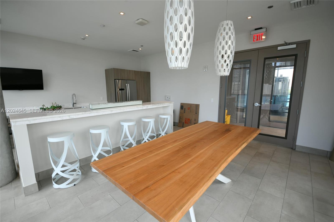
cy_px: 111
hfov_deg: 100.4
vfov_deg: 77.3
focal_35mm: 15
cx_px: 167
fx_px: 139
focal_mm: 10
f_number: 4
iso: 100
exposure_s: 1/40
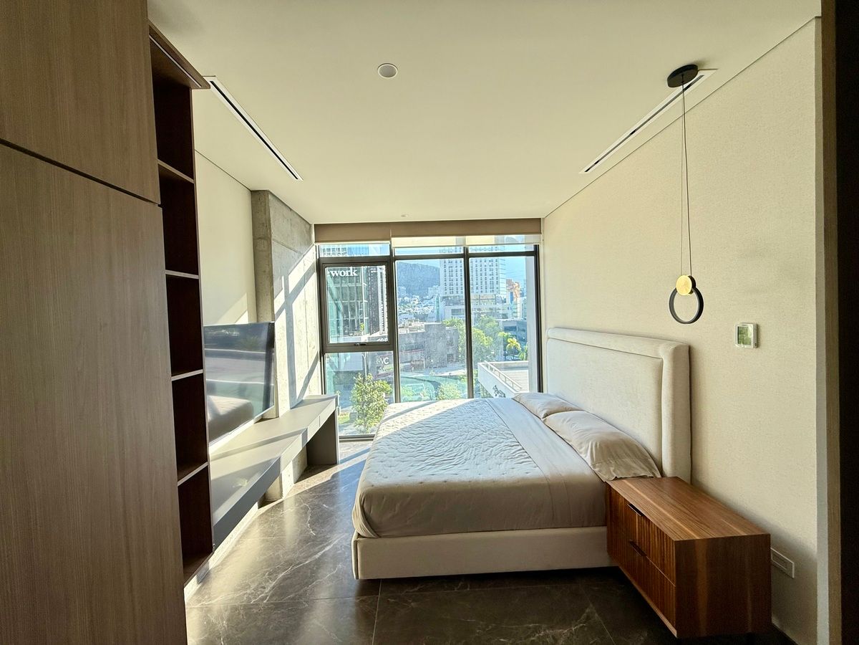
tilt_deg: -1.2
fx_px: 347
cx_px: 430
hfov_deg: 102.1
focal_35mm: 14
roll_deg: +2.0
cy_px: 322
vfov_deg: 85.7
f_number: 2.2
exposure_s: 1/99
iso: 125
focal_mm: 2.22
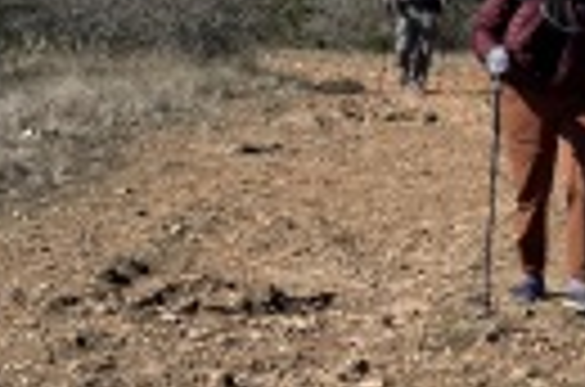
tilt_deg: -7.4
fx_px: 1621
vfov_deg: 13.6
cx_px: 380
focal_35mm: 100
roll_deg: -0.9
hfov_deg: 20.4
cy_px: 83
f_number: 1.78
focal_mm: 6.76
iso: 80
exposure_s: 1/4950
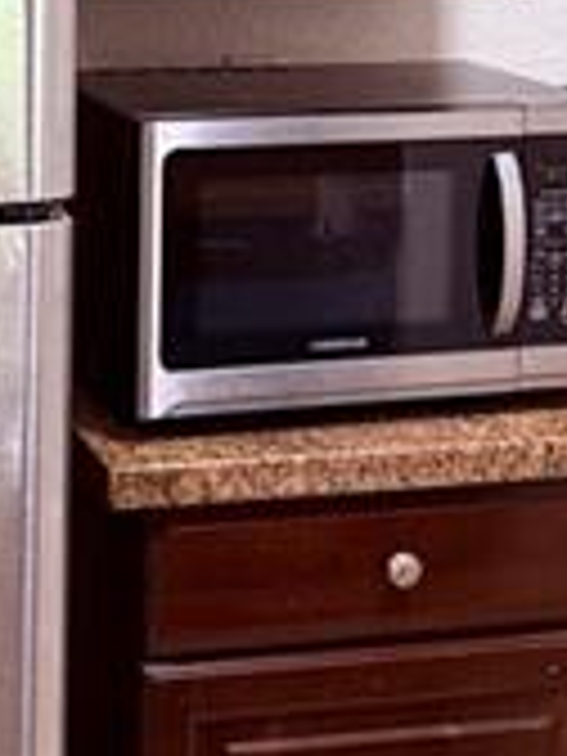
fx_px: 2402
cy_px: 14
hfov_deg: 13.5
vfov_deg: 17.5
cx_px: 252
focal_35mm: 110
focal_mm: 6.76
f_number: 1.78
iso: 400
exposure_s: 1/60
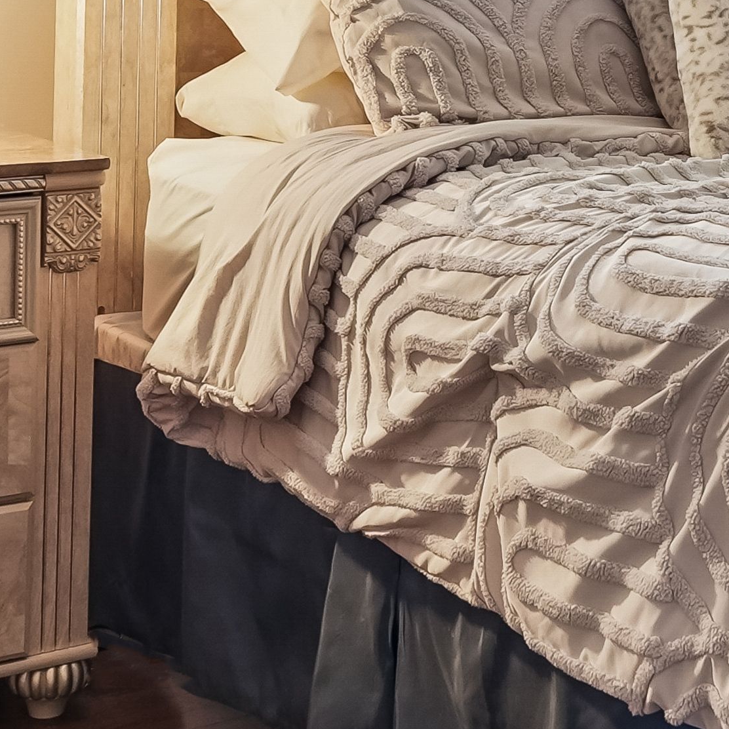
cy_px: 193
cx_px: 605
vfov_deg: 22.9
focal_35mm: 75
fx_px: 1787
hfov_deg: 22.7
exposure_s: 1/20
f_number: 7.1
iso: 800
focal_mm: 14
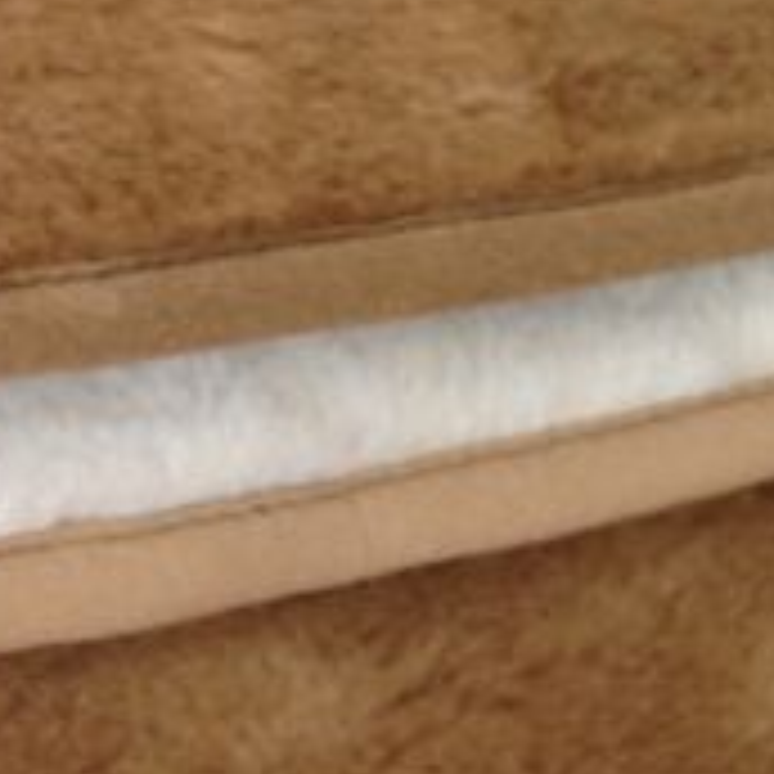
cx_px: -783
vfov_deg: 12.8
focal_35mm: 136
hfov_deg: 11.5
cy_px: 342
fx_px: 3440
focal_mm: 4.12
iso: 64
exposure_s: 1/20
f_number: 2.4
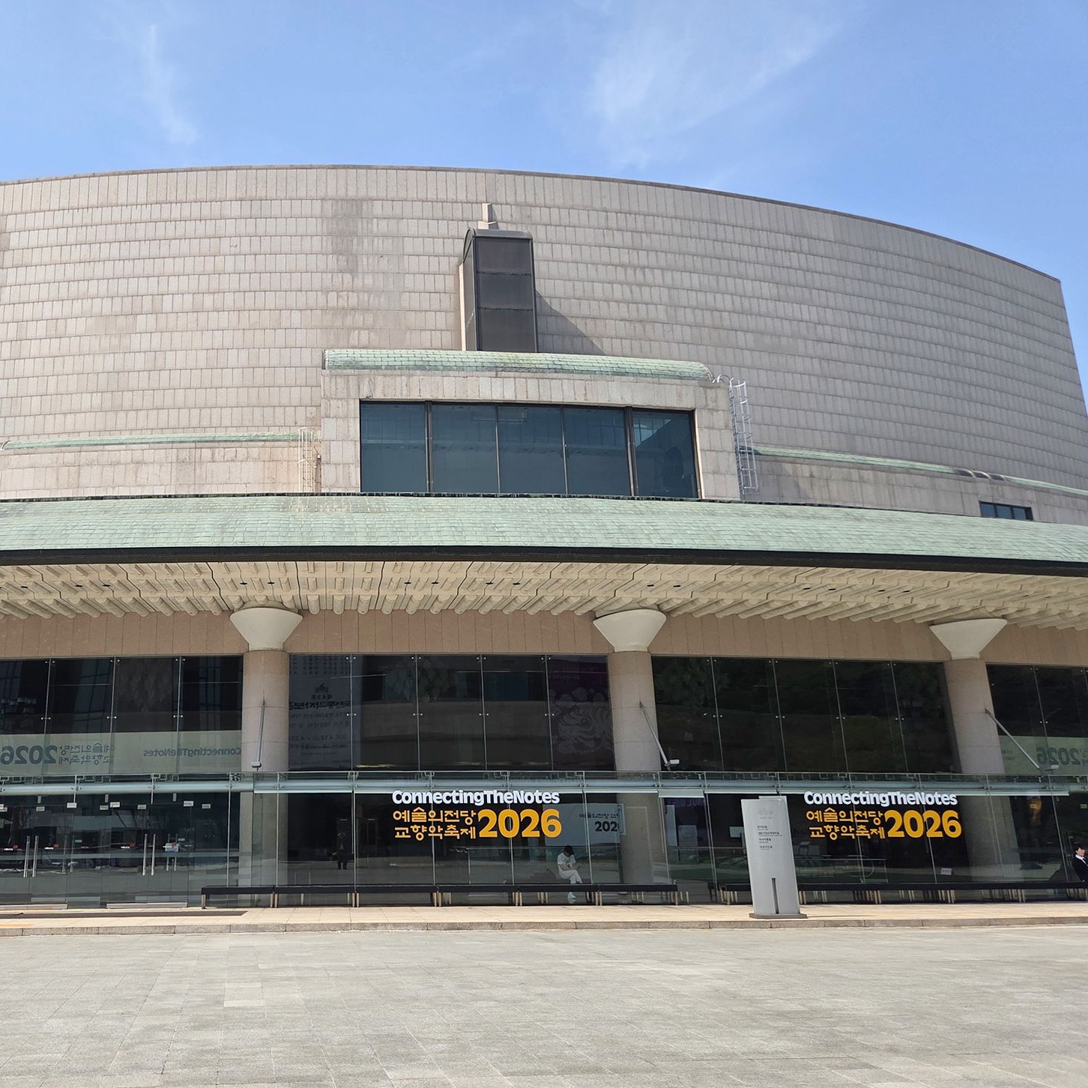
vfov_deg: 57.3
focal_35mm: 28
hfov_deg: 55.8
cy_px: 560
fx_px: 996
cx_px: 345
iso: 80
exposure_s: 1/3882
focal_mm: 5.4
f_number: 1.8
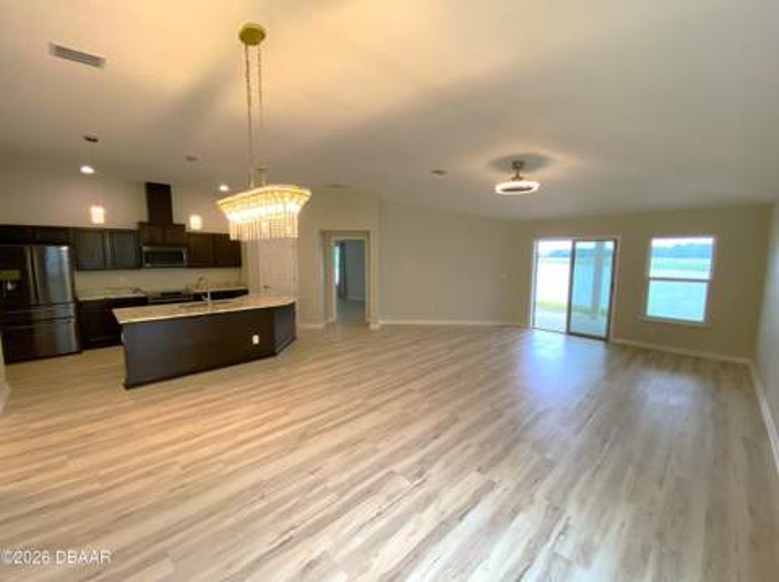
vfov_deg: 89.8
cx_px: 390
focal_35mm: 13
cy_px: 291
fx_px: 292
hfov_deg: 106.2
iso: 200
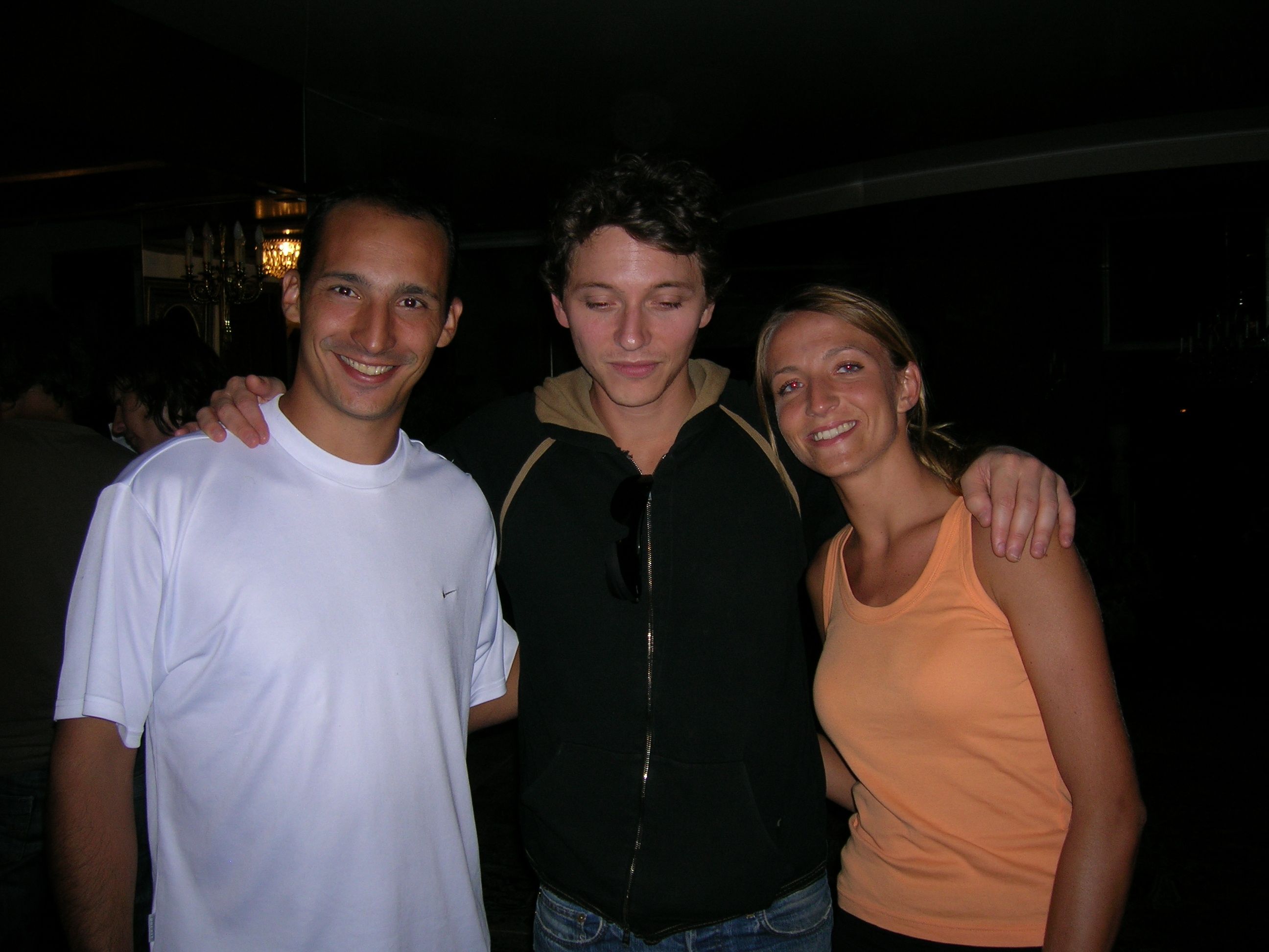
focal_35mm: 34
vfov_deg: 41.8
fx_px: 1246
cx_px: 634
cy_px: 476
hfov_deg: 54.0
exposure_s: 1/60.1
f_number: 2.9
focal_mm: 5.7
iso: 50
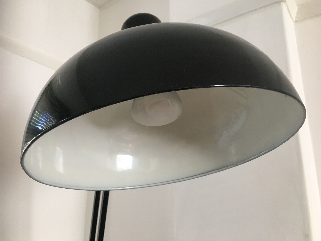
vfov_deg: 48.2
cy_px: 120
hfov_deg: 61.7
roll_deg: +0.1
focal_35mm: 29
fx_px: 269
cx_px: 160
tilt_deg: +14.4
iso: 100
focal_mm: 4.15
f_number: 2.2
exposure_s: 1/33
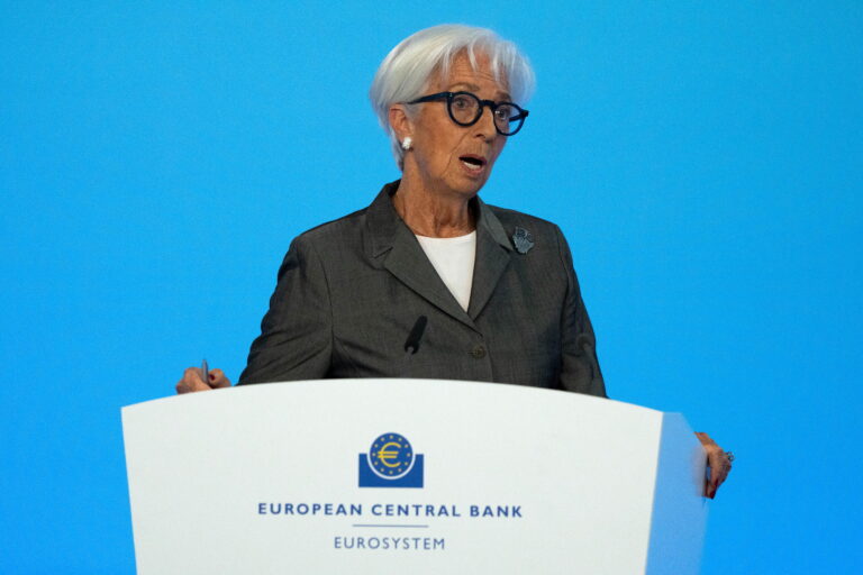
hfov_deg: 6.9
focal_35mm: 300
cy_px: 288
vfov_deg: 4.6
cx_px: 432
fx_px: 7191
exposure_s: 1/800
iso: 3200
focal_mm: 200
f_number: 2.8
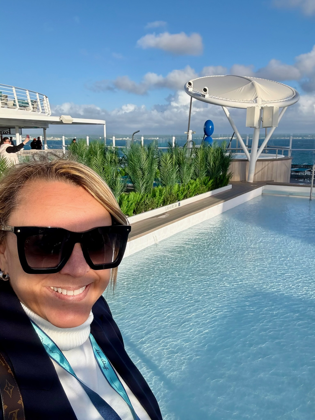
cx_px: 158
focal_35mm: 30
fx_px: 364
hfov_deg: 46.8
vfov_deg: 60.0
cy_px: 210
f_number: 1.9
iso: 40
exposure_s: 1/964
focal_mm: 2.69
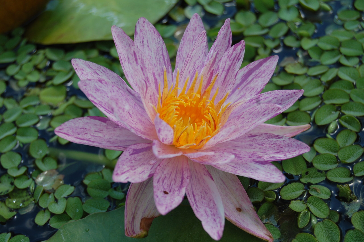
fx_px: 833
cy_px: 121
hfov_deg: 24.6
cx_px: 182
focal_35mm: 82
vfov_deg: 16.5
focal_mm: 55
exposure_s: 1/250
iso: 200
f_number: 8
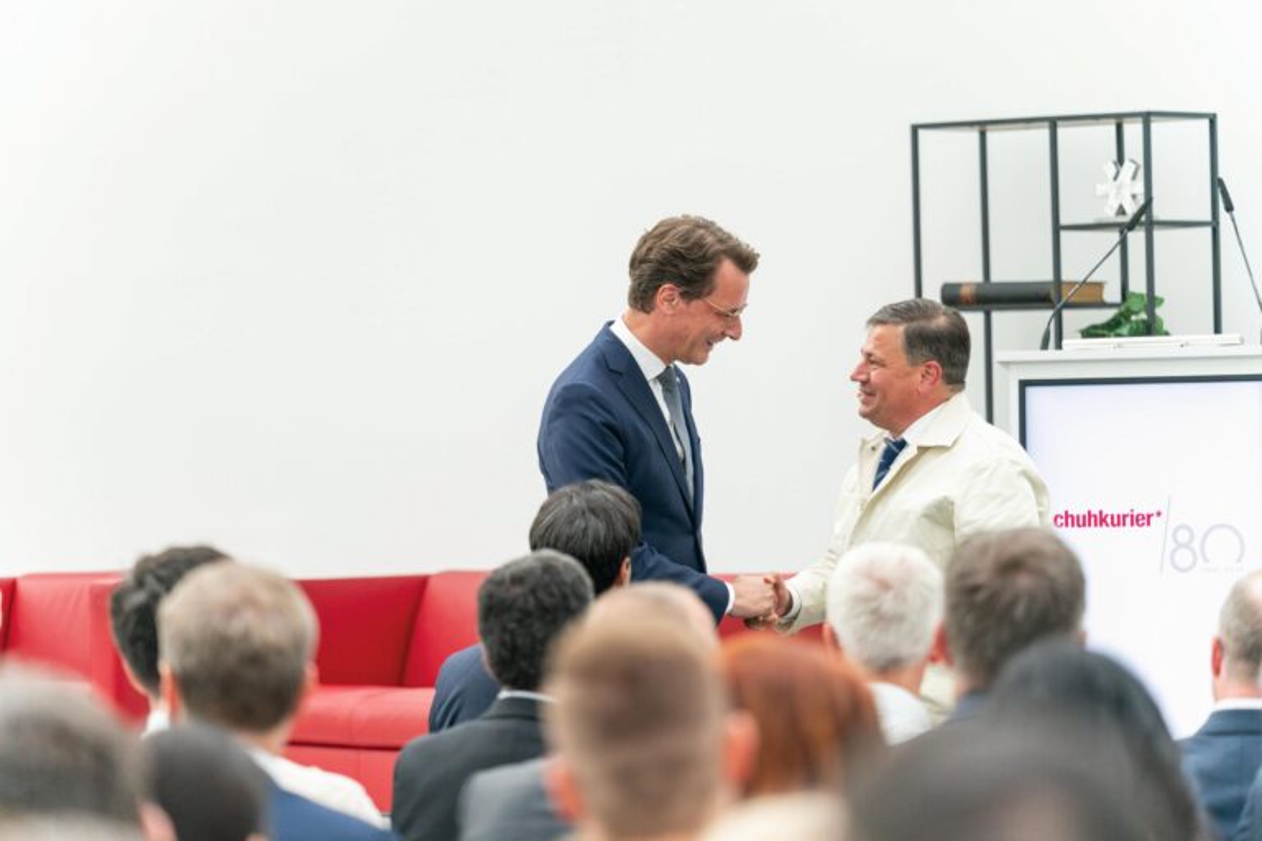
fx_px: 5573
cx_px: 631
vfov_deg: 8.6
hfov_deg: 12.9
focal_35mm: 159
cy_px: 420
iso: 800
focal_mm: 159
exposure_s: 1/250
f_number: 2.8
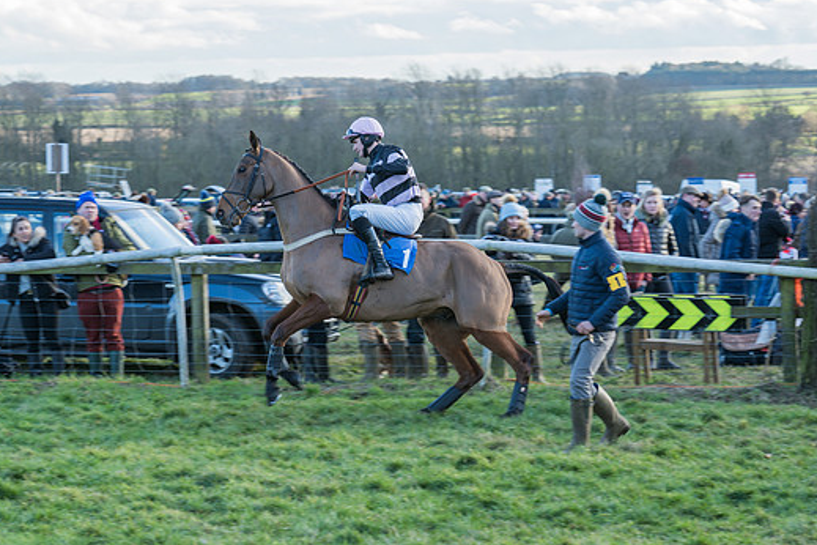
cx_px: 424
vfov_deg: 10.8
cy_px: 293
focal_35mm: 127
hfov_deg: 16.1
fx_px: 2882
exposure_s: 1/125
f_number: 5.6
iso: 200
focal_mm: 99
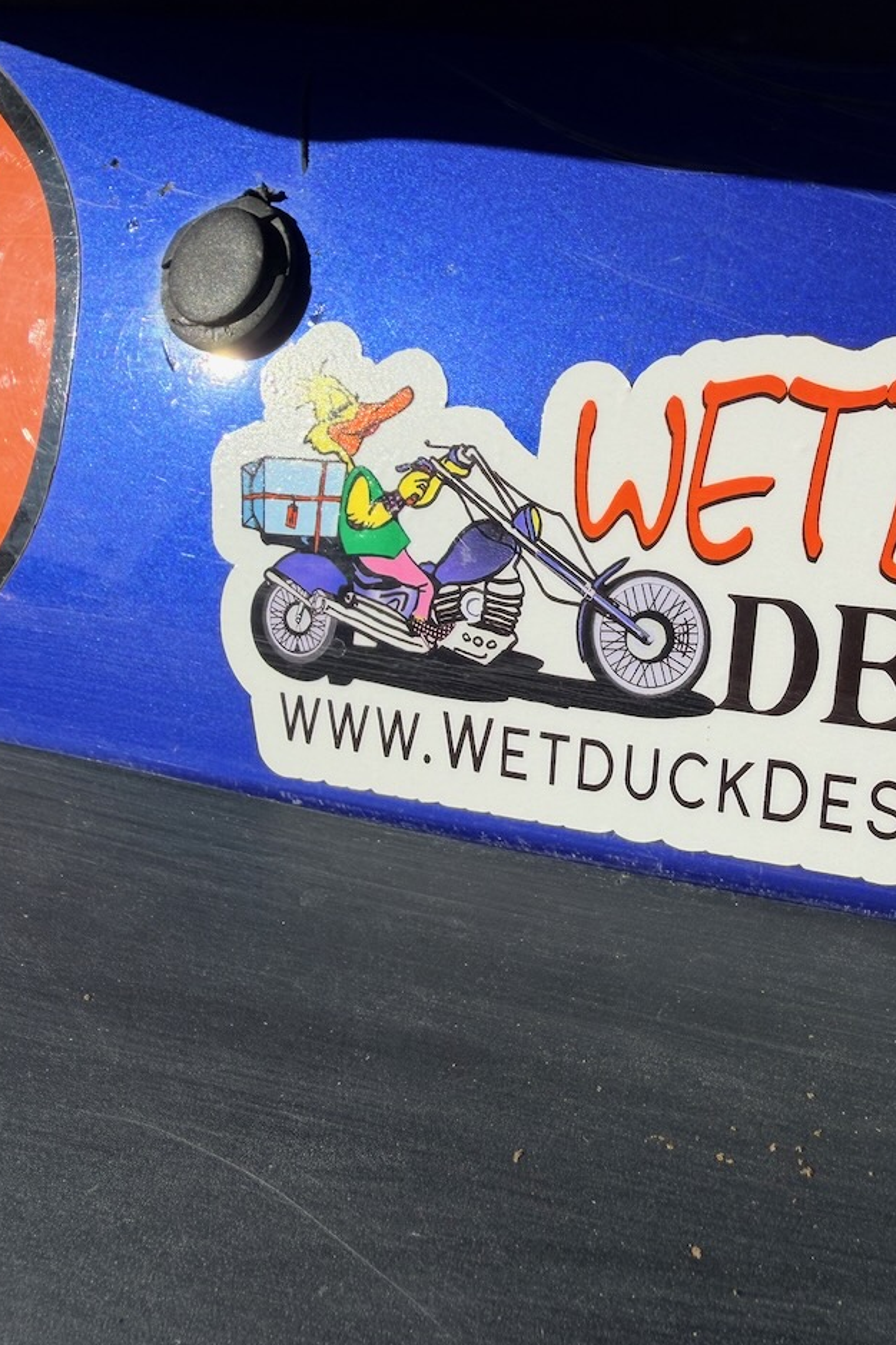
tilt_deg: -33.0
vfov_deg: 55.8
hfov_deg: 37.7
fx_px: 1270
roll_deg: -5.5
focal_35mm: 34
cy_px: 668
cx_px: 691
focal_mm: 2.22
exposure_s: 1/1337
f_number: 2.2
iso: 20
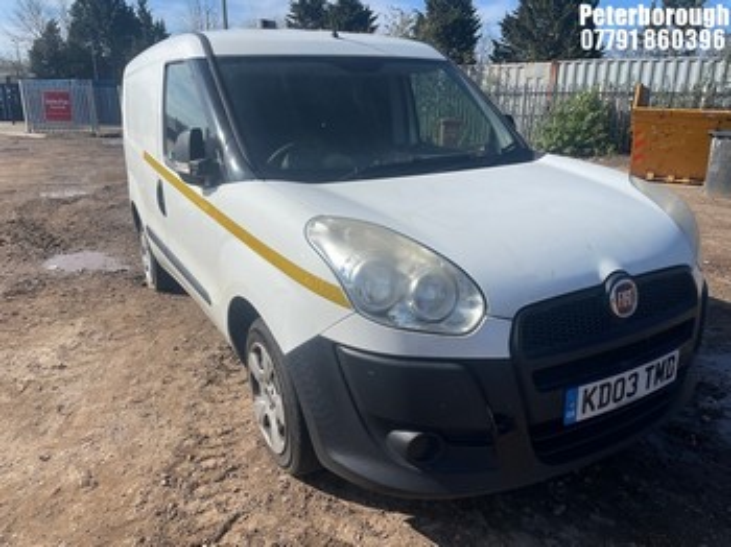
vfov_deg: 53.0
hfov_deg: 67.3
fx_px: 549
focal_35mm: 26
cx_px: 366
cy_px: 274
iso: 32
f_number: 1.6
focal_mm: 4.2
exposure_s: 1/5556
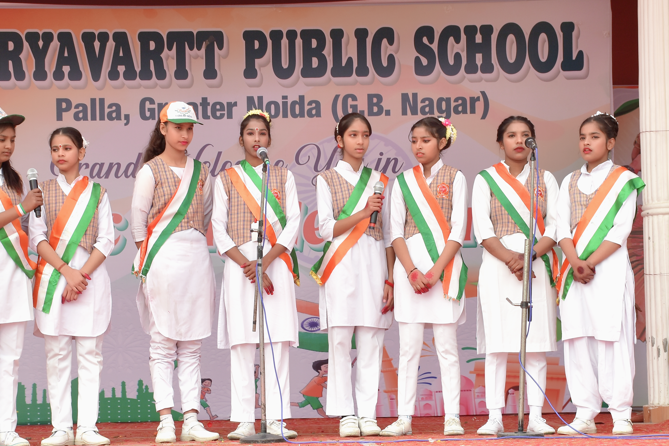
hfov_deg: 23.1
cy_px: 305
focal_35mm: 88
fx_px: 1635
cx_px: 308
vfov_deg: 15.5
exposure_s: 1/125
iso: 160
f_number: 7.1
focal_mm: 34
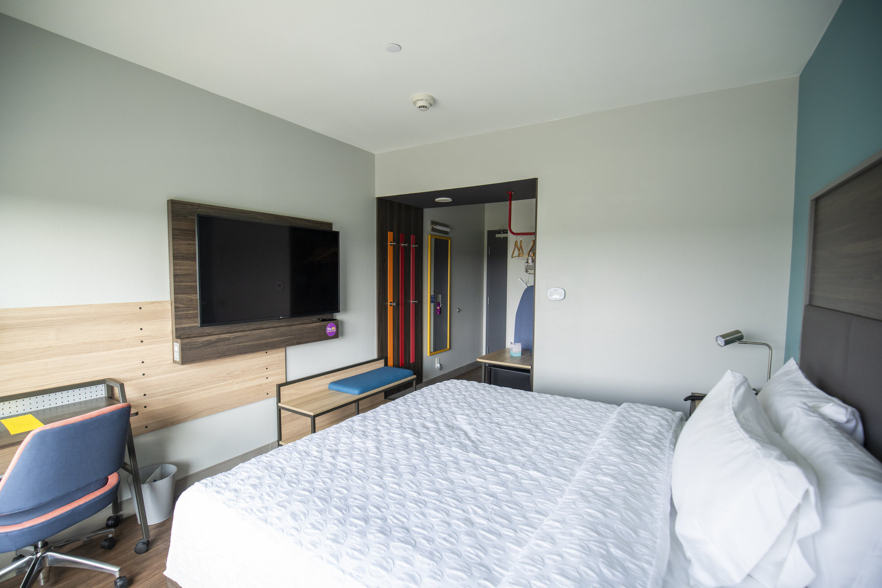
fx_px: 392
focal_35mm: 16
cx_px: 441
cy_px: 294
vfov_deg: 73.7
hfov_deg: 96.7
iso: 500
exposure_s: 1/100
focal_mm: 16
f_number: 4
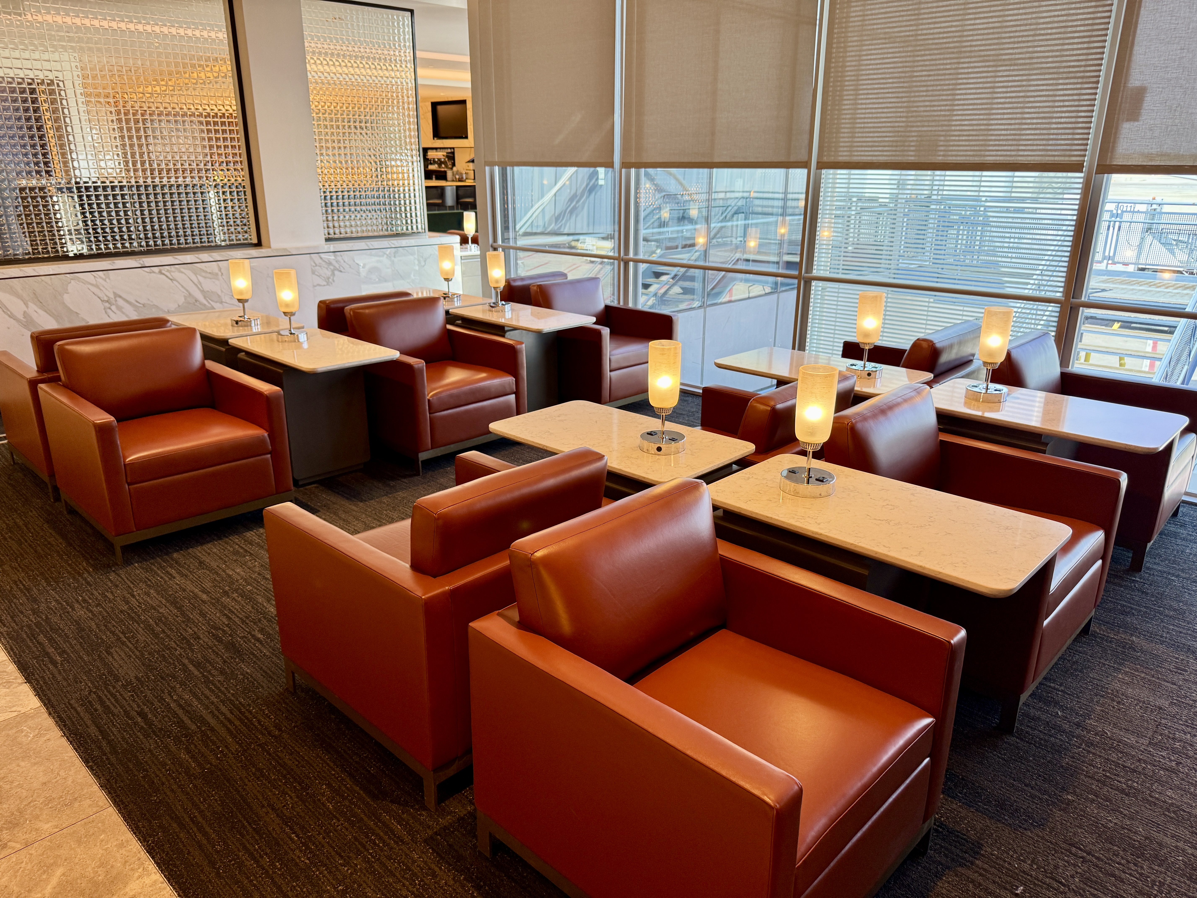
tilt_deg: -18.3
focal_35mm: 24
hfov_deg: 71.6
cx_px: 598
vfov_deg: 56.8
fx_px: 830
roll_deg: +0.4
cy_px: 449
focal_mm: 6.76
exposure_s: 1/60
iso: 100
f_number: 1.78
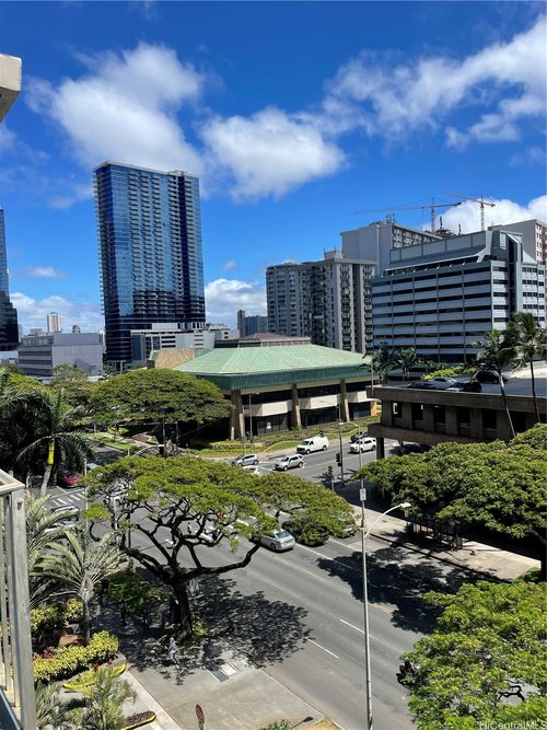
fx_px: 548
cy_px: 365
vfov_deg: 67.3
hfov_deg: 53.0
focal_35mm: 26
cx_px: 274
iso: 32
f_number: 1.6
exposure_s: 1/3300
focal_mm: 4.2
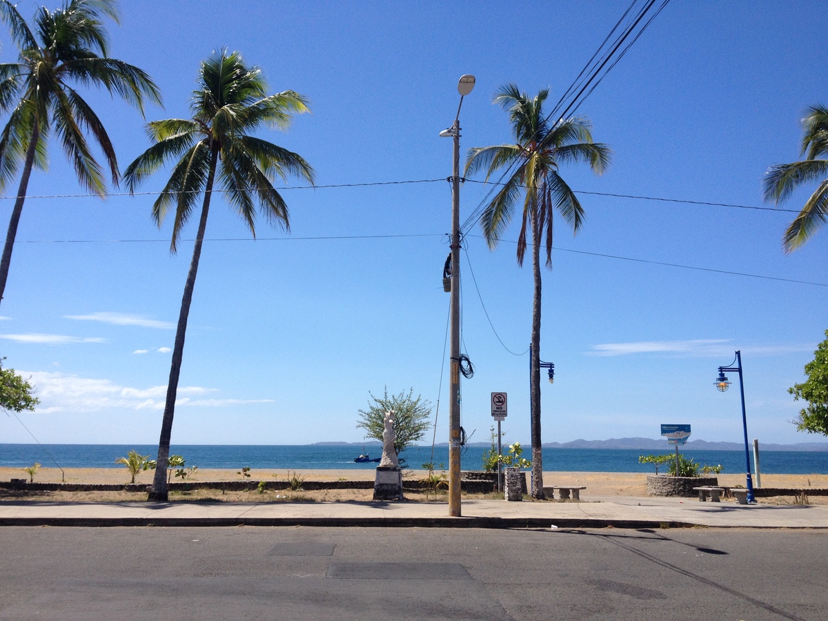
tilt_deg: +6.6
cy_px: 310
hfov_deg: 52.6
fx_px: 837
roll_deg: -0.1
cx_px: 414
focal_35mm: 35
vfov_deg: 40.7
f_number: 2.4
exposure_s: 1/2045
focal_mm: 4.28
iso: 50
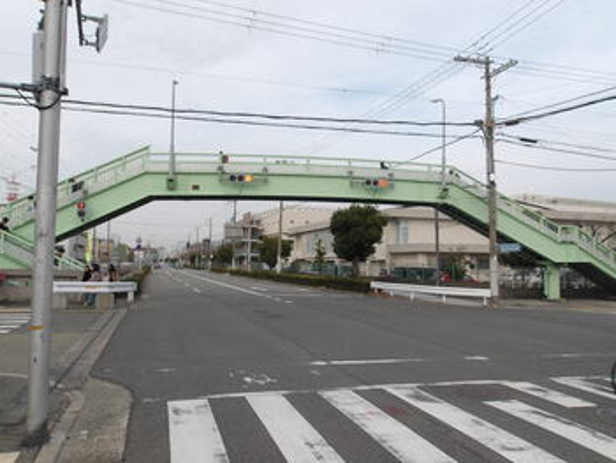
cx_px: 308
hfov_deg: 65.3
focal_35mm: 27
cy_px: 232
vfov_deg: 51.4
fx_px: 481
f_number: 10.4
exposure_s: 1/60
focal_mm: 4.9
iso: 100
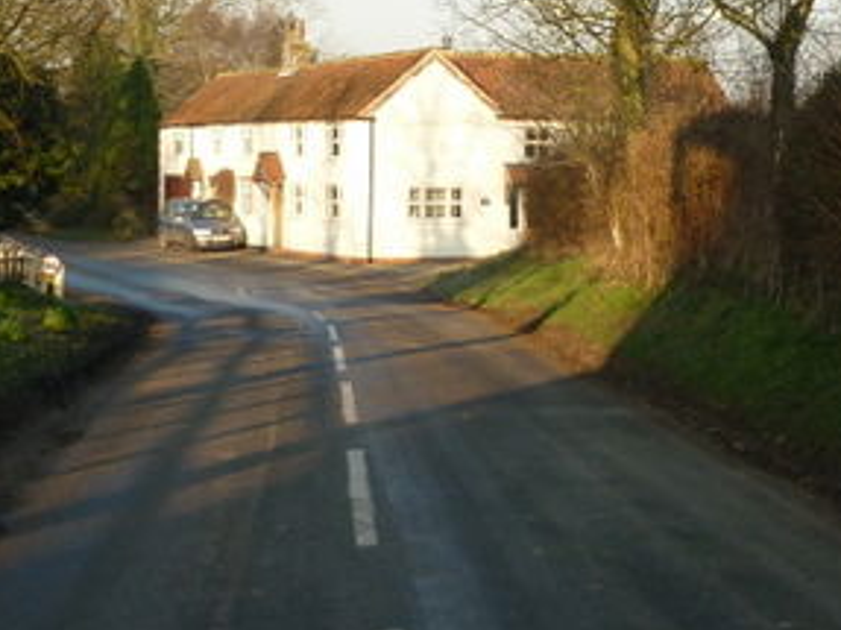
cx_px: 463
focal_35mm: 92
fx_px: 2234
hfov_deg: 21.3
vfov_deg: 15.6
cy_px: -53
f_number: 2.8
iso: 80
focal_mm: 5.5
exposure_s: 1/320
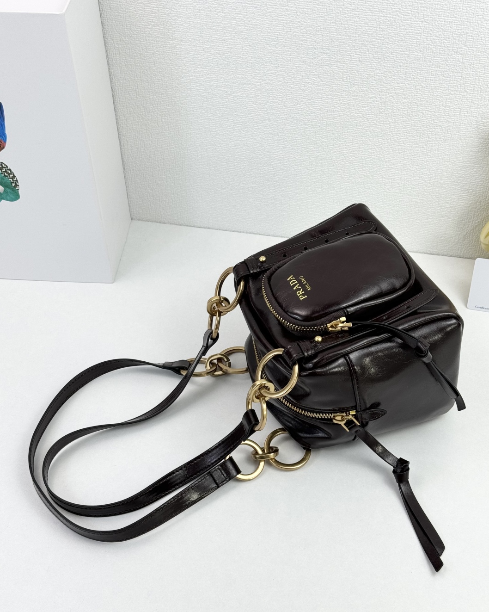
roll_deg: +1.3
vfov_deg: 36.7
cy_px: 317
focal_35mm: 51
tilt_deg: -43.9
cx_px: 249
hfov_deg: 29.7
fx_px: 923
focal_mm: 6.86
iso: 64
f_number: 1.78
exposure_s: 1/1238
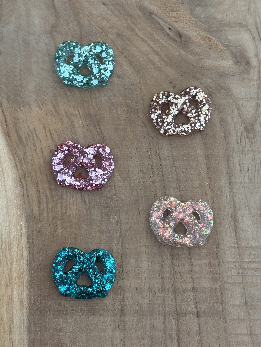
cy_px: 174
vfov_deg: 36.8
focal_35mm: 52
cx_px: 130
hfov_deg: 28.0
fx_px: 523
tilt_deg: -72.0
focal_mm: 5.96
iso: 320
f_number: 1.6
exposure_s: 1/40
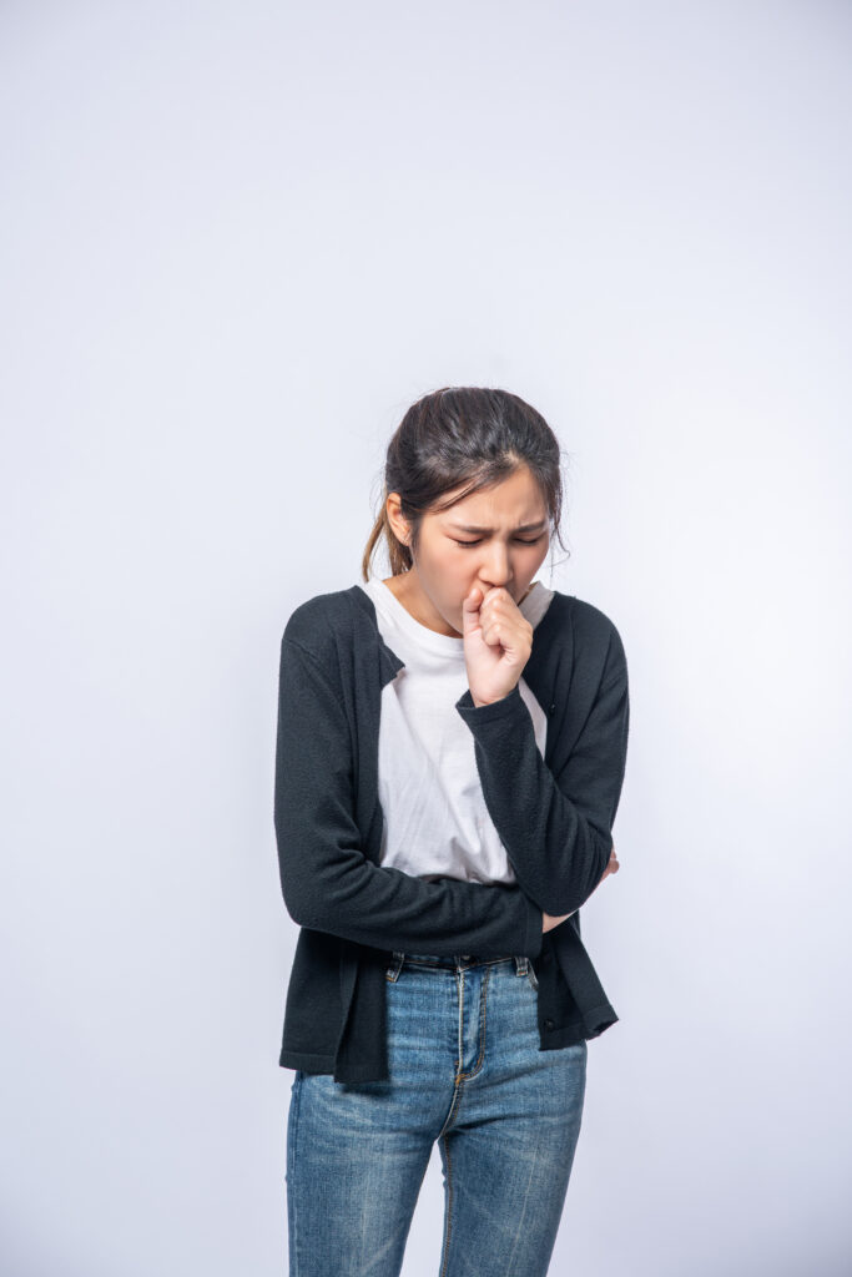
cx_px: 426
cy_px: 638
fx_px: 3016
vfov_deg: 23.9
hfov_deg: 16.1
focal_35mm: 85
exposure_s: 1/200
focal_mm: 85
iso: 100
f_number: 4
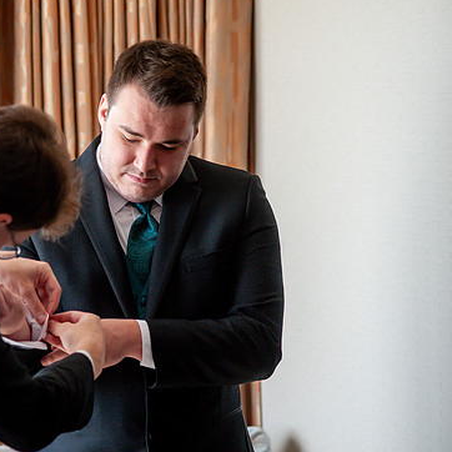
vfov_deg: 12.2
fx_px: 2113
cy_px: 224
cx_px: 105
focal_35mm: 143
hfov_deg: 12.2
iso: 2000
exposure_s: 1/500
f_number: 4
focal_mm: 105
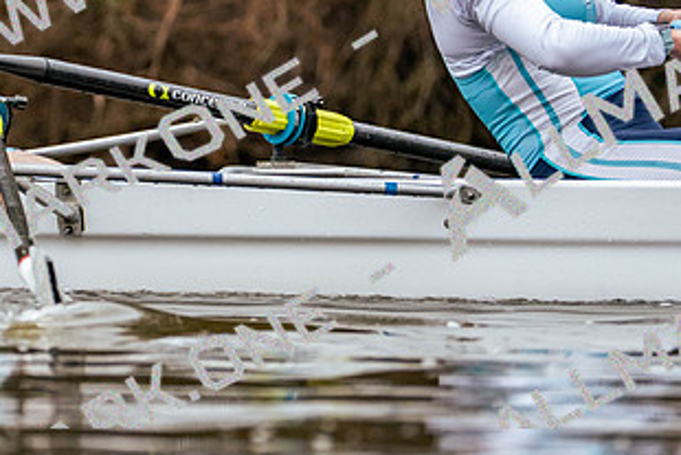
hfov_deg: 3.4
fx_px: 11487
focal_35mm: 607
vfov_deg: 2.3
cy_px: 52
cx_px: 253
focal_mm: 324
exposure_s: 1/2000
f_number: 6.3
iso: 3200
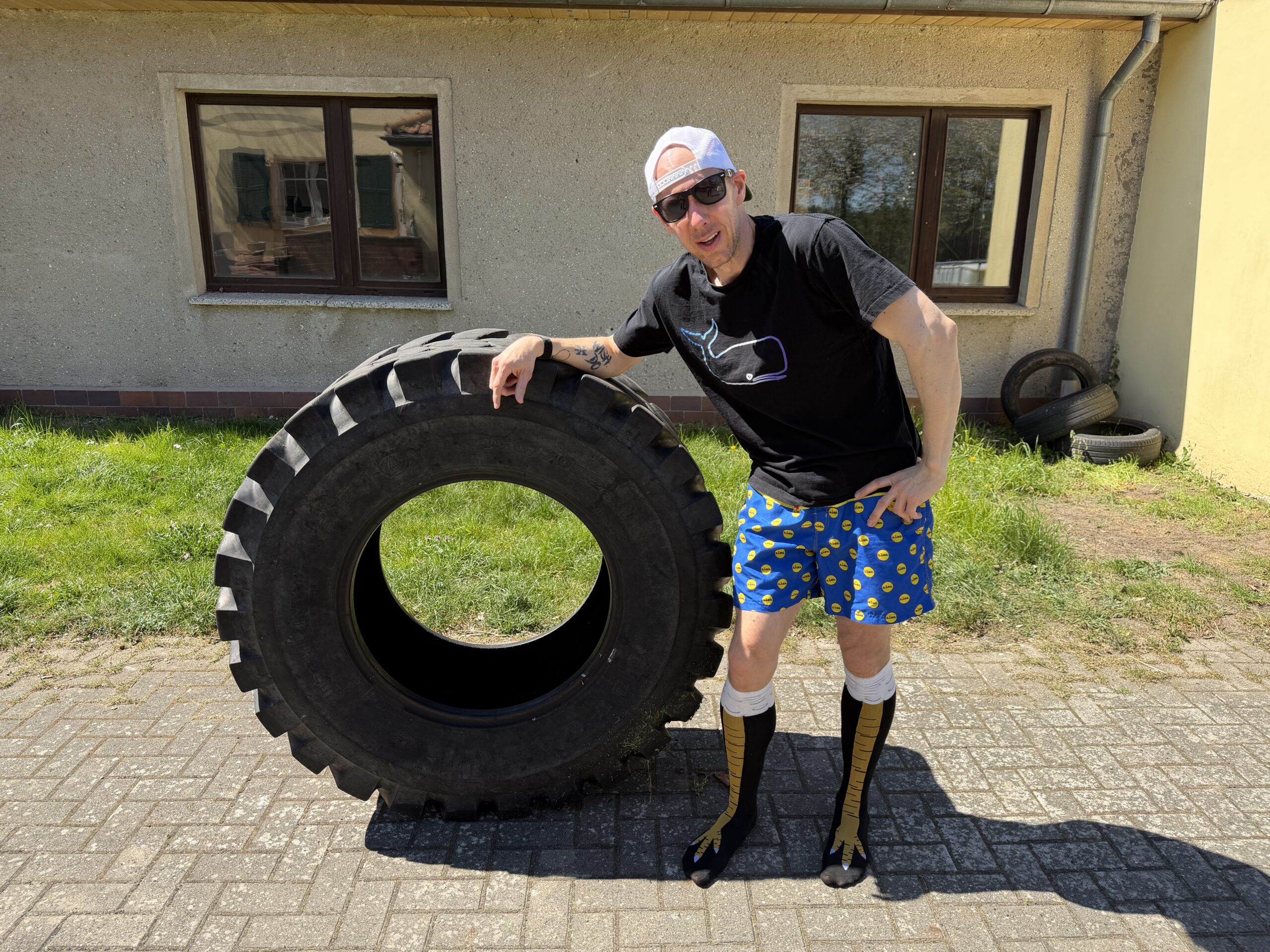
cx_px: 635
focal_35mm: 24
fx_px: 881
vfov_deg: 56.8
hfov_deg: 71.6
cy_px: 476
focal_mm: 6.76
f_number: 1.78
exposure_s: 1/1292
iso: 80
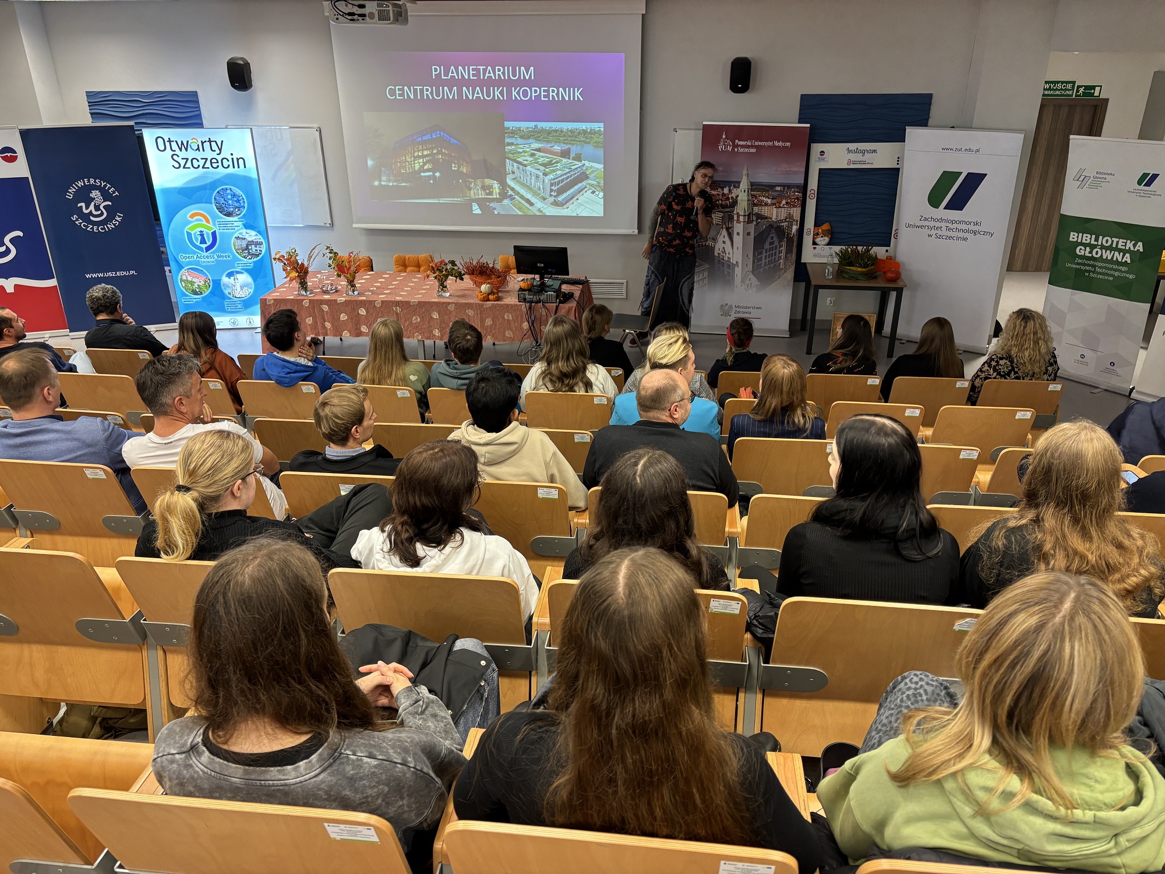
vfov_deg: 53.1
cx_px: 582
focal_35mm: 26
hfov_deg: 67.3
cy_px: 437
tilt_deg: -26.2
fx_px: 875
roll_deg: +1.0
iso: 160
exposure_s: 1/50
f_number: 1.6
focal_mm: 5.96
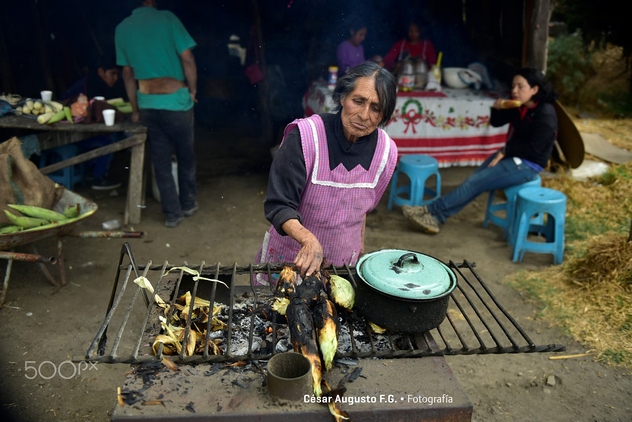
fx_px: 562
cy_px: 211
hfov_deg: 58.7
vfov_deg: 41.1
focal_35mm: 32
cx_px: 316
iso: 125
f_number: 2.8
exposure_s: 1/1250
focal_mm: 32
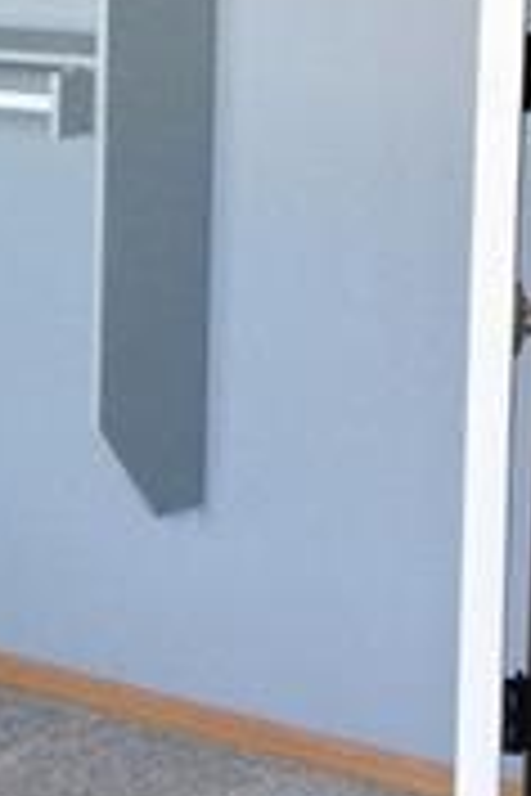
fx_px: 2898
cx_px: -558
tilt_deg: -6.9
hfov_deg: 9.7
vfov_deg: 15.6
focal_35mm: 131
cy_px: 180
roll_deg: -0.4
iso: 50
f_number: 2.2
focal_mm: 4.15
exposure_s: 1/15
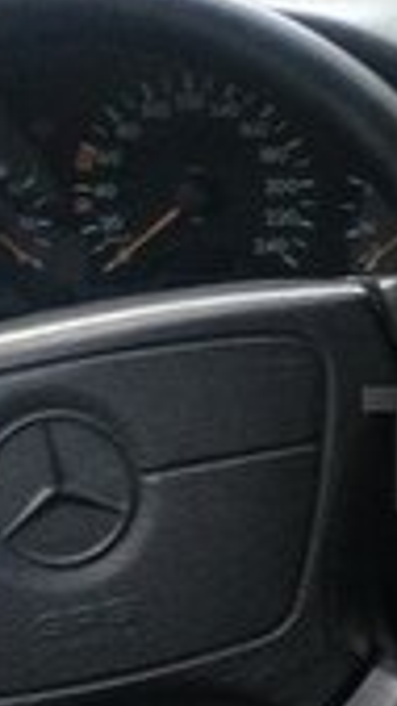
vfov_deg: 15.3
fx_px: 2621
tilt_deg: -21.7
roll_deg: -0.9
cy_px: 449
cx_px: 790
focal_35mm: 140
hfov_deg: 8.2
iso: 125
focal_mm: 4.12
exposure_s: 1/20
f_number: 2.4
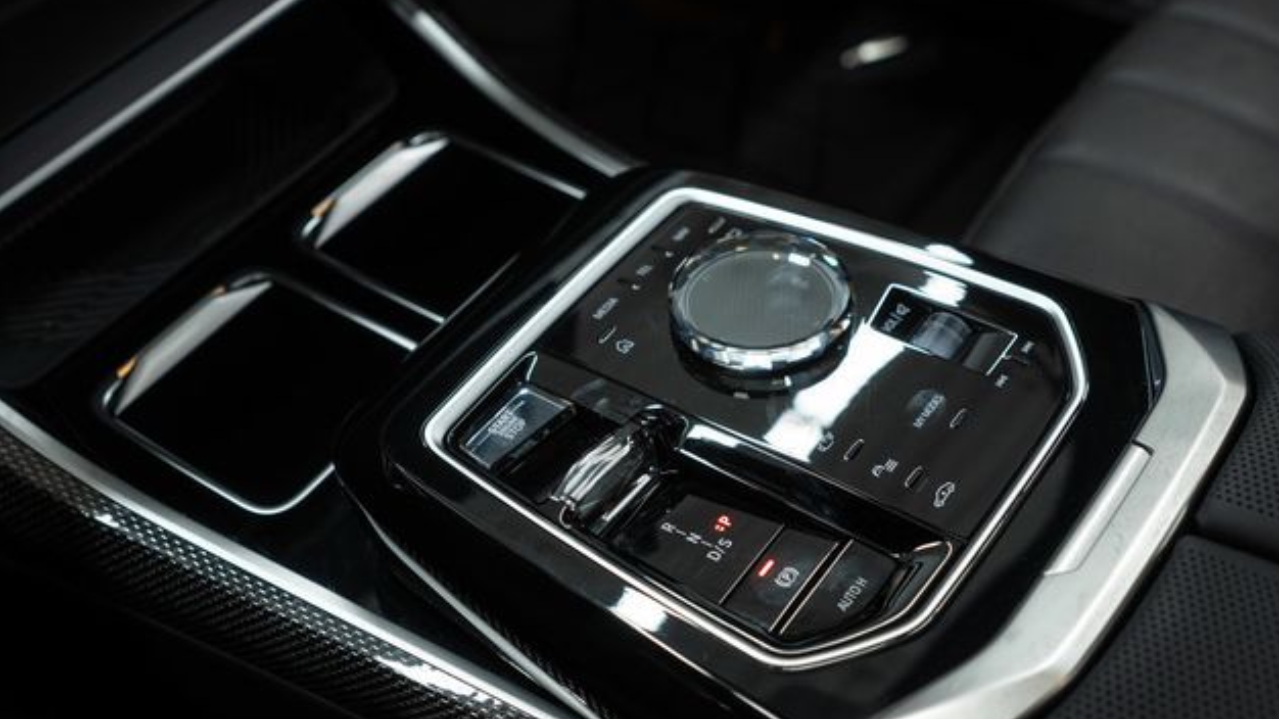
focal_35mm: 45
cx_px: 652
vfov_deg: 26.5
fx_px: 1526
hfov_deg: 45.5
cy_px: 424
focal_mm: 28
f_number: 3.2
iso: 400
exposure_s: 1/40
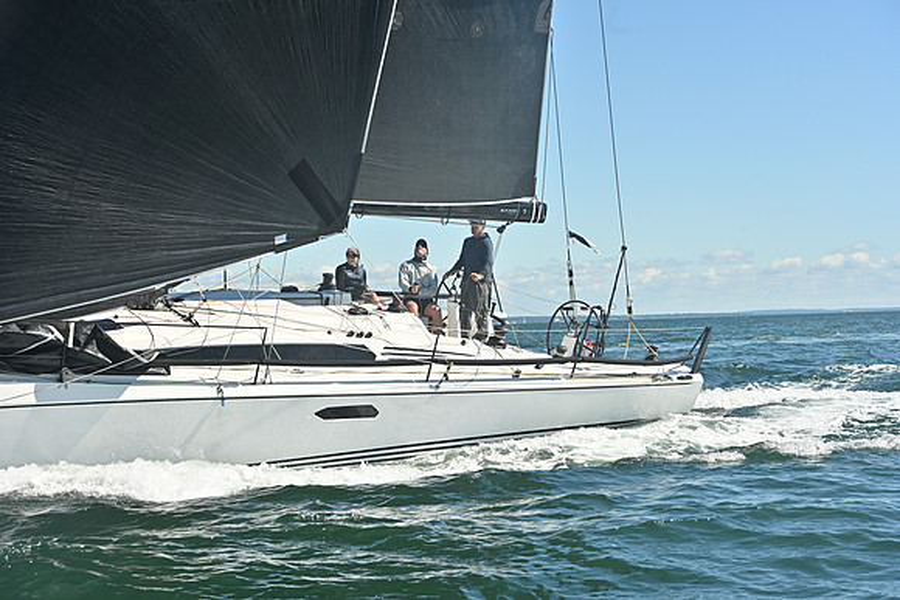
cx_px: 450
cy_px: 300
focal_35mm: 70
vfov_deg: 19.5
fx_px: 1750
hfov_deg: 28.8
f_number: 8
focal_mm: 70
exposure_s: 1/1000
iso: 250
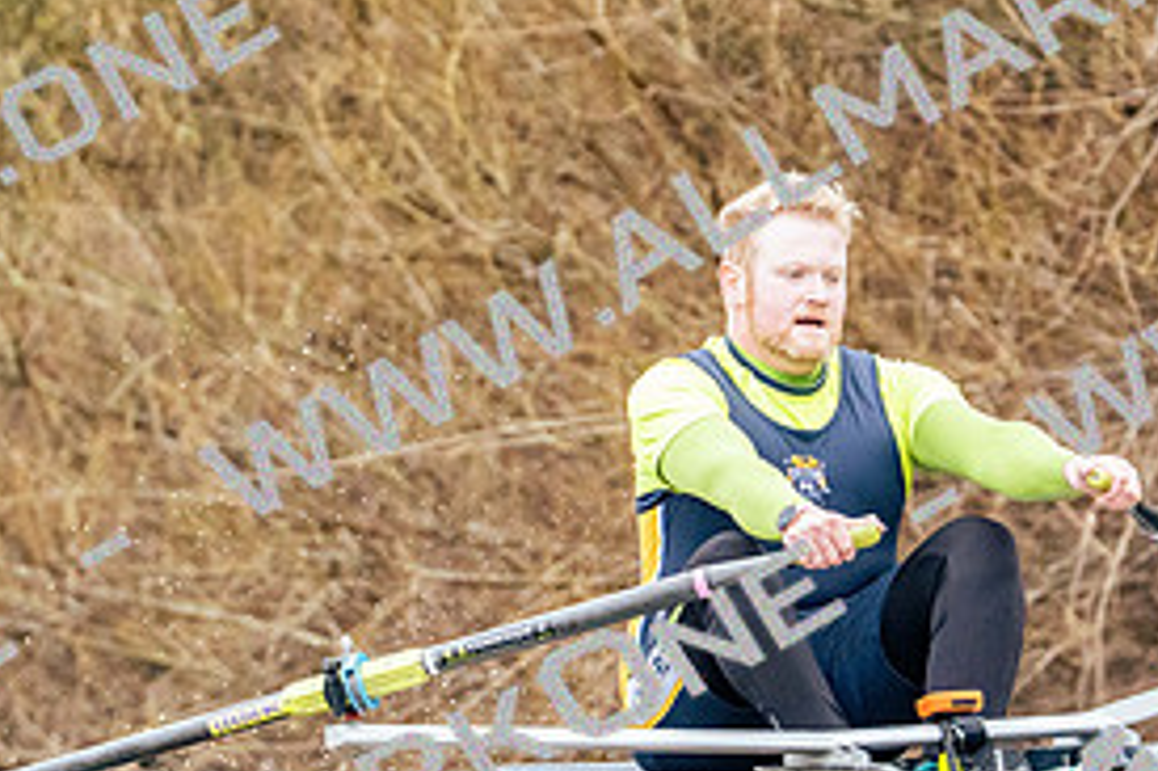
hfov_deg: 2.1
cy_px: 529
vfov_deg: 1.4
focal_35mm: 1001
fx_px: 32178
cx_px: 720
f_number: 6.3
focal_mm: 474
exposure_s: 1/1600
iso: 8000
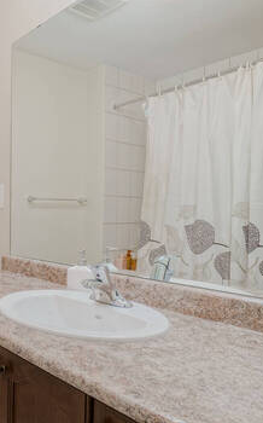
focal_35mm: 28
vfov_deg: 66.5
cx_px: -29
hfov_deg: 37.1
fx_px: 322
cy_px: 208
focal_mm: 10
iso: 320
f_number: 7.1
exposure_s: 1/13
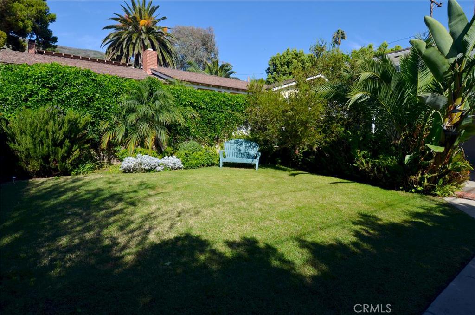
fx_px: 237
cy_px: 158
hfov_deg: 90.1
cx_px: 238
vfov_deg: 67.1
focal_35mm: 18
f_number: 8
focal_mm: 12
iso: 110
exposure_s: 1/250
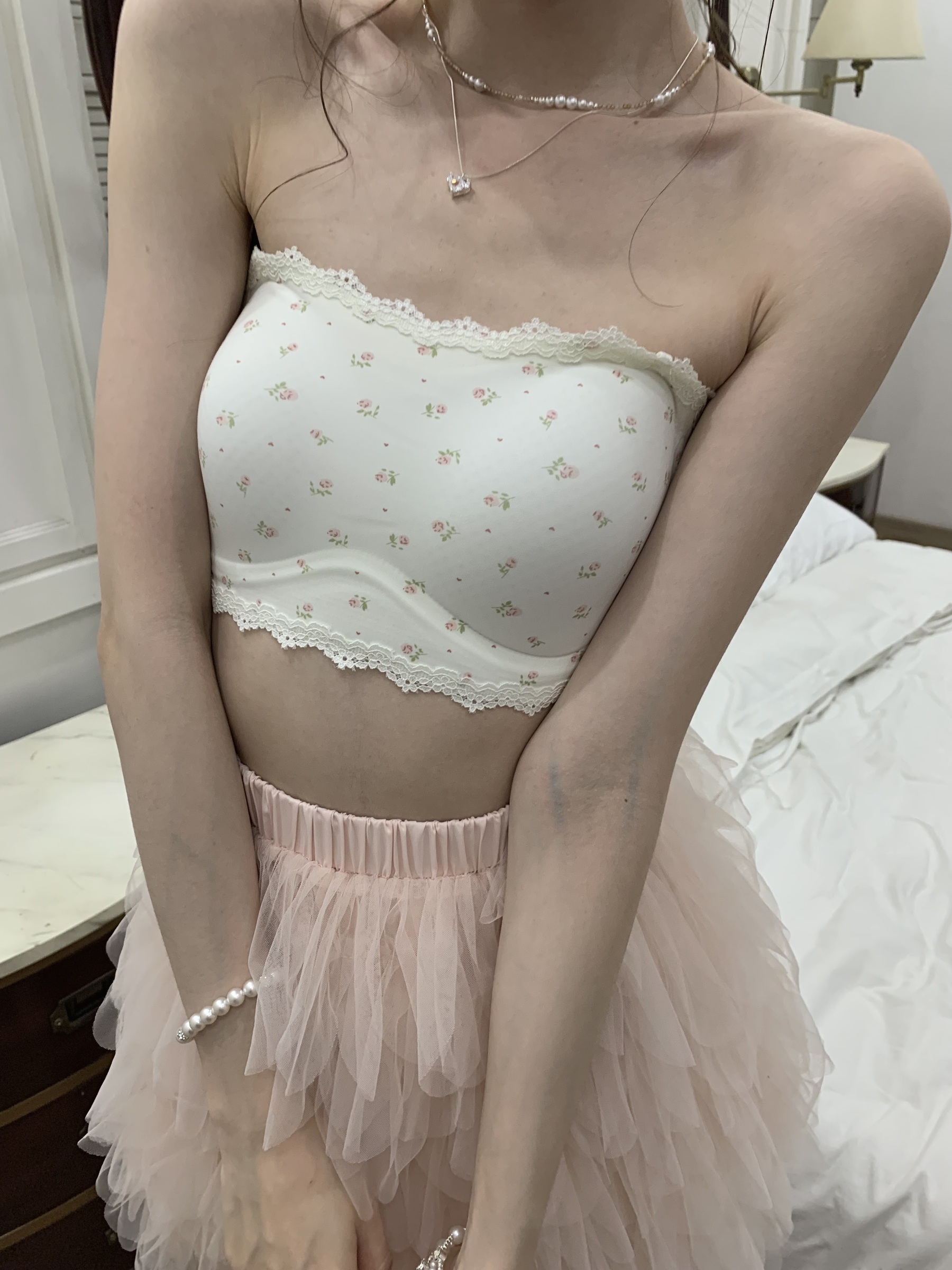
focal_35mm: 26
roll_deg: +1.6
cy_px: 635
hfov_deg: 53.1
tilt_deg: -25.0
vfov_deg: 67.3
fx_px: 953
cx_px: 476
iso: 64
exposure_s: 1/50
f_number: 1.8
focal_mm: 4.25
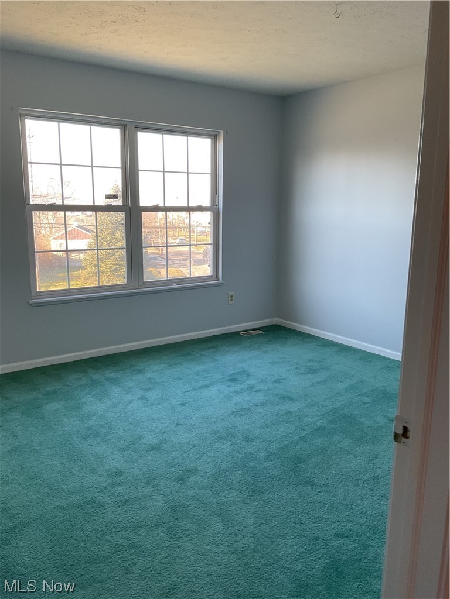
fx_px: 503
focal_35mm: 29
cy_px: 300
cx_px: 225
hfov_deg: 48.2
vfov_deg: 61.7
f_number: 1.8
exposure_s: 1/120
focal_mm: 3
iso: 50
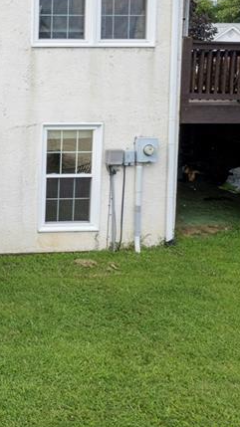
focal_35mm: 55
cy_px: 123
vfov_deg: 37.2
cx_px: -229
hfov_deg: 16.8
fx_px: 623
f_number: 2.8
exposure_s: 1/120
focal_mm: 8.38
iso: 100
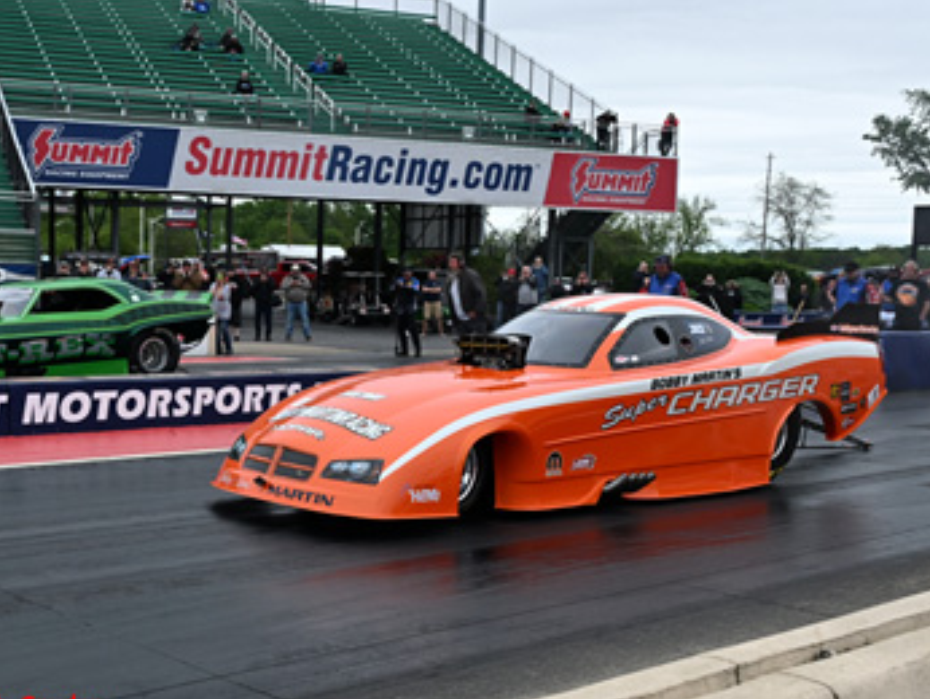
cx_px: 341
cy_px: 425
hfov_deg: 37.9
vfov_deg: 29.1
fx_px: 1344
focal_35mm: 50
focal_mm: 24
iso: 400
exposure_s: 1/1000
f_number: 5.6
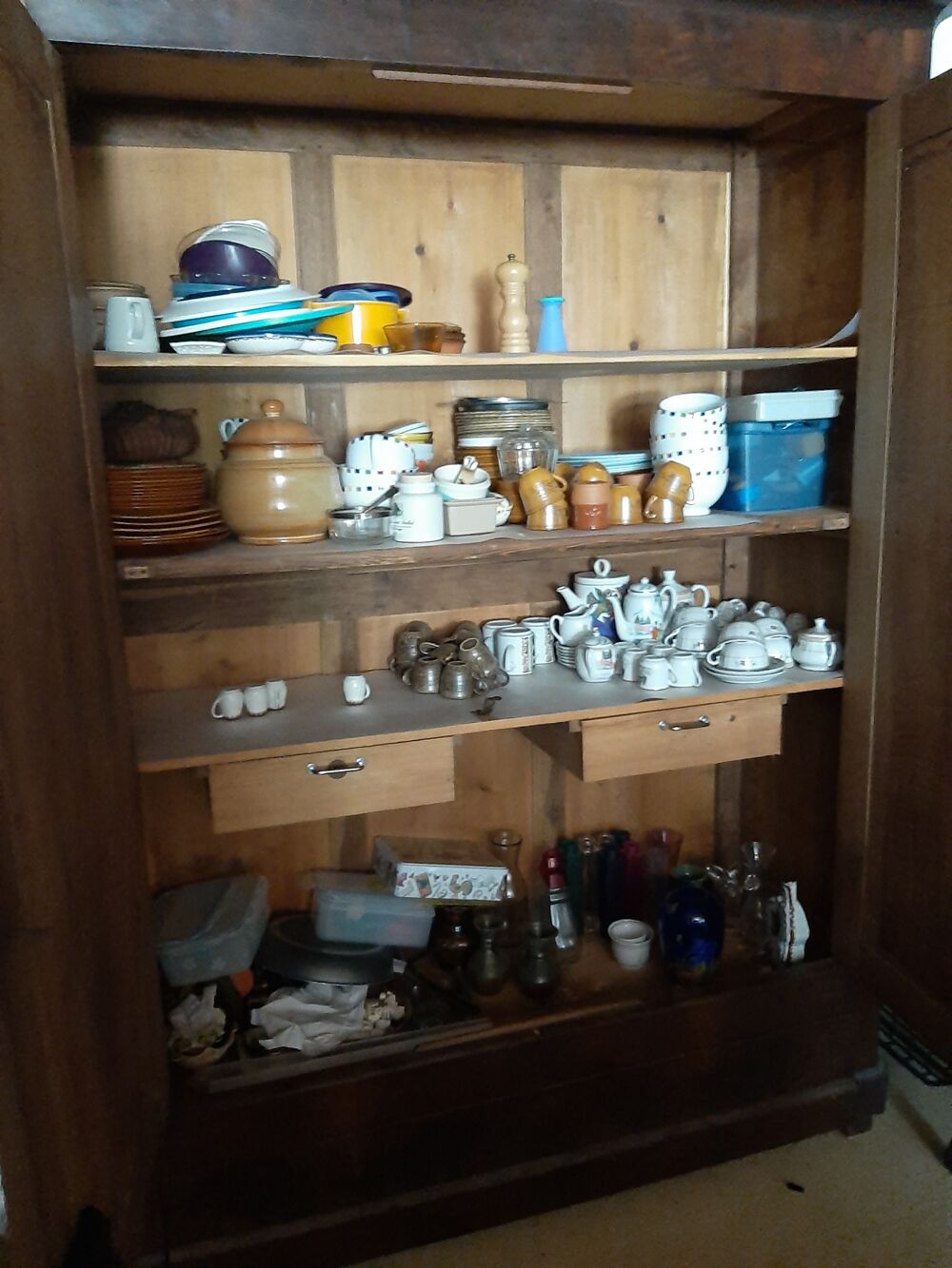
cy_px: 634
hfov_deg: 53.1
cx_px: 476
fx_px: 953
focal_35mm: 26
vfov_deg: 67.3
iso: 1000
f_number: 1.7
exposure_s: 1/10
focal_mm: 3.93
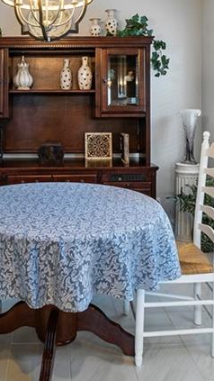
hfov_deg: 30.7
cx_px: 57
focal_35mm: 38
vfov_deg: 50.8
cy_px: 100
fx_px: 383
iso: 160
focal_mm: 10
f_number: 11
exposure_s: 1/2
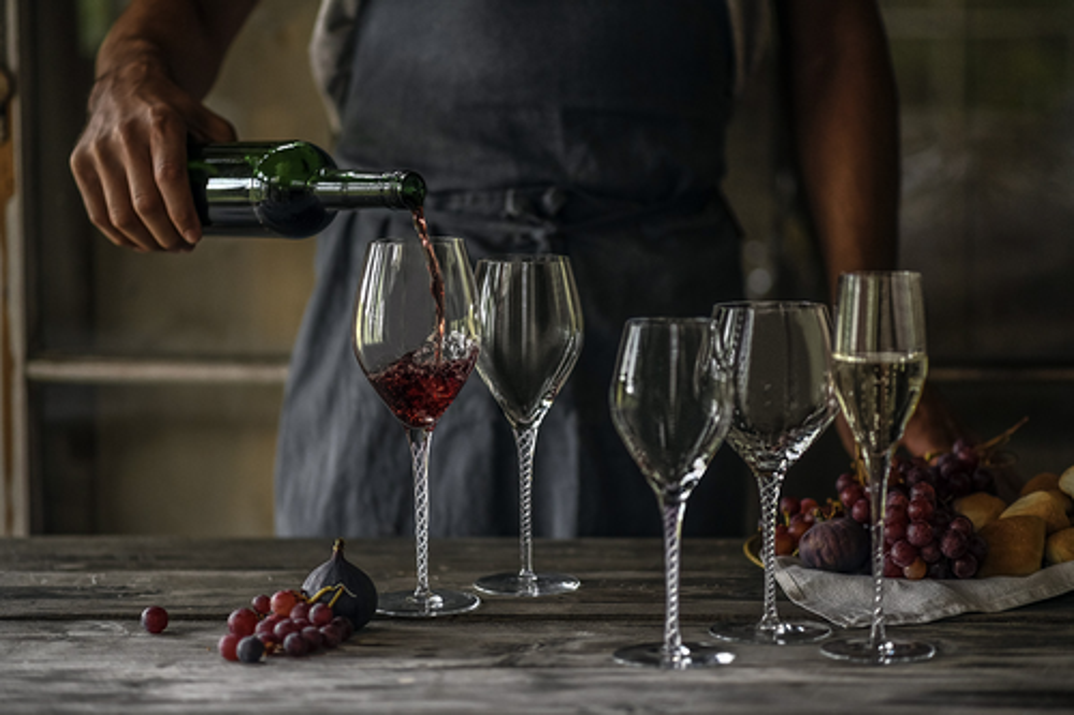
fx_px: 2535
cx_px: 537
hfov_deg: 23.9
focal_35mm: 85
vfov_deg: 16.1
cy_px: 358
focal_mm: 85
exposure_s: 1/250
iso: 1000
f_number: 1.8
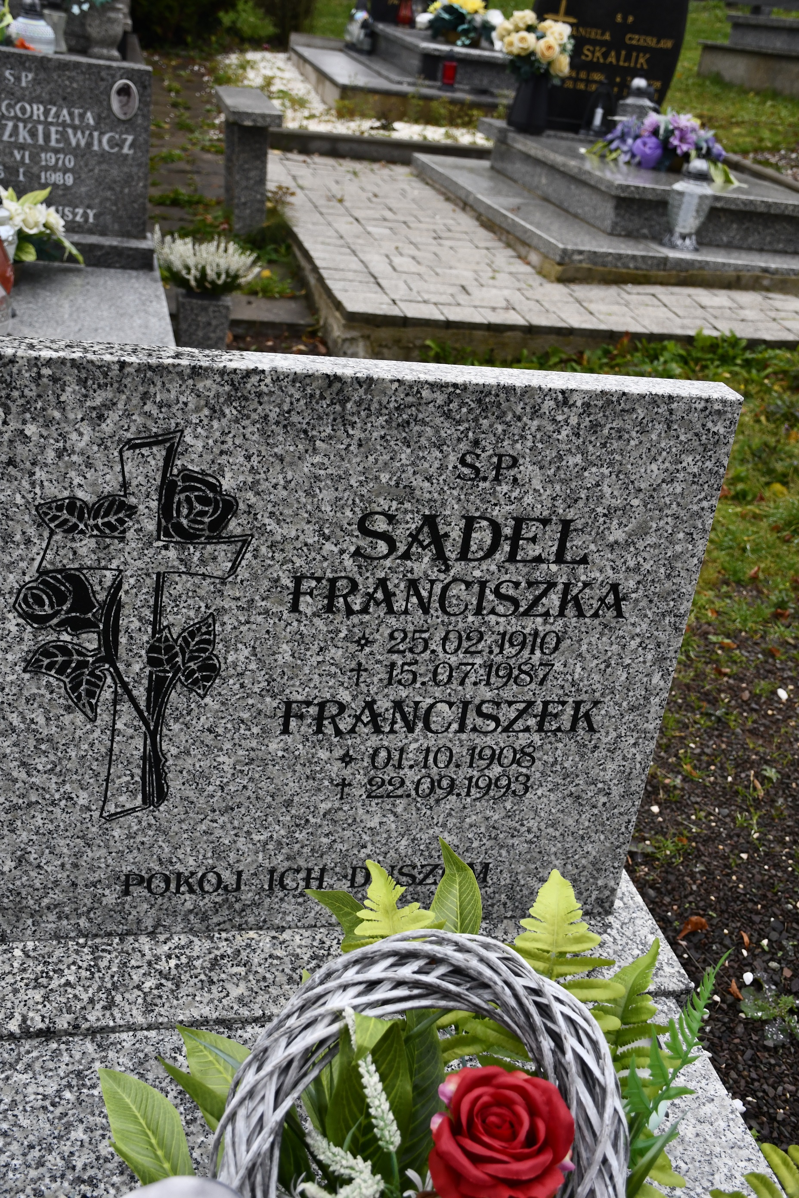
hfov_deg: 34.2
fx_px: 1298
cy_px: 599
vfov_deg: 49.6
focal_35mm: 39
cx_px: 400
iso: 400
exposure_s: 1/250
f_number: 4.5
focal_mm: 26
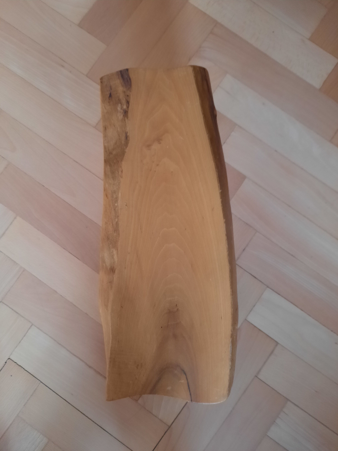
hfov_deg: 54.9
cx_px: 169
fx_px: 325
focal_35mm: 25
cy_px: 226
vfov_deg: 69.4
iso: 400
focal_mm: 4.6
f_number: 2
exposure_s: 1/33
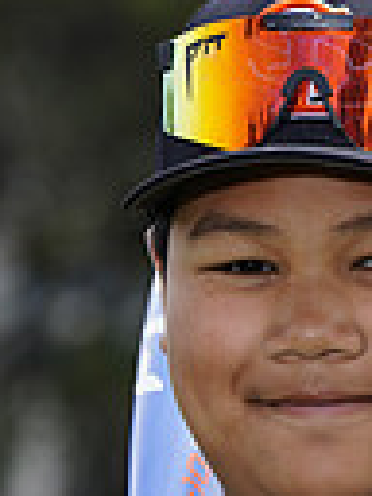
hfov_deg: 1.9
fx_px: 10976
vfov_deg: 2.6
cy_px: 837
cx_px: 296
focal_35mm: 766
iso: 100
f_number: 6.3
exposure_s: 1/250
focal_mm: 176
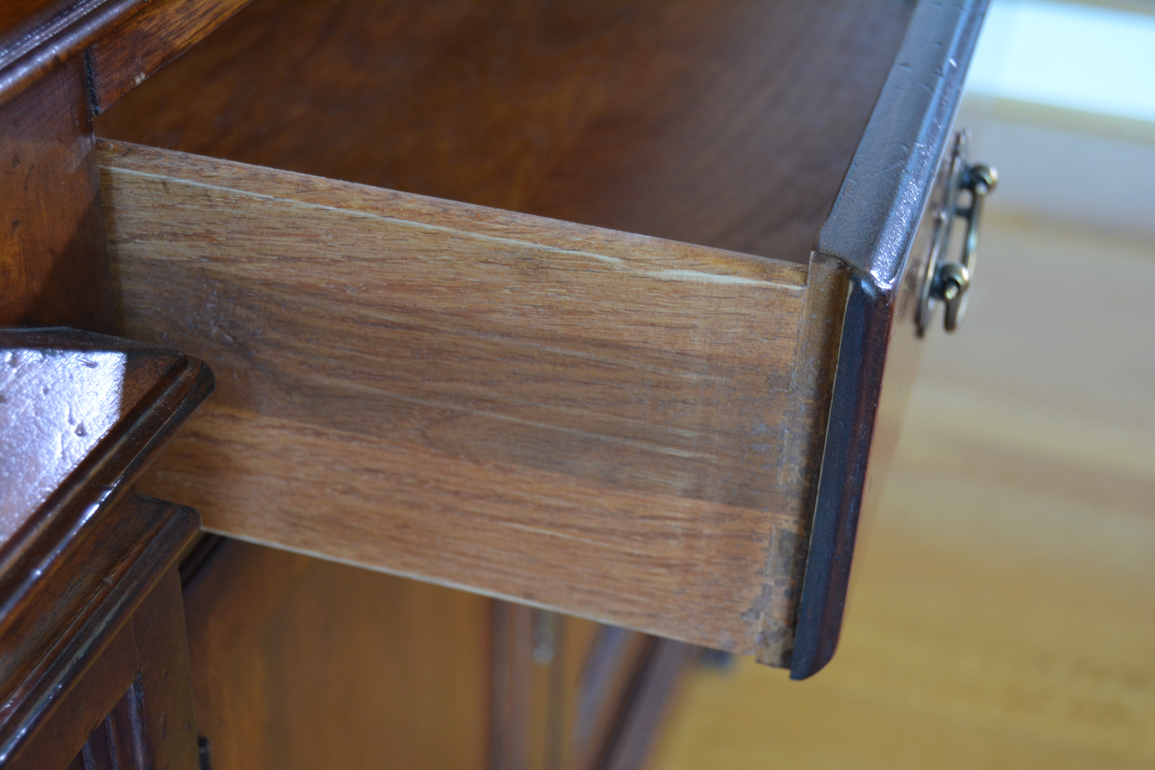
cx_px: 578
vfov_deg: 23.8
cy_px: 385
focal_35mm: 57
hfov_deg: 35.1
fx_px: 1829
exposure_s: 1/30
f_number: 4.8
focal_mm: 38
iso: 1000
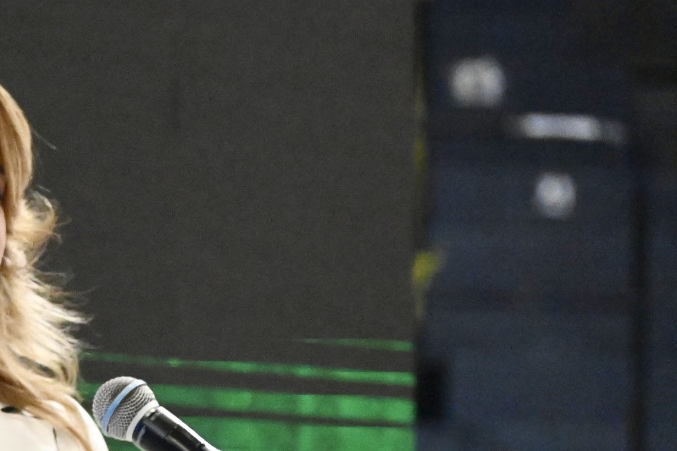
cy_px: 269
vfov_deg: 2.7
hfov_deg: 4.0
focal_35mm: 517
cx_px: 22
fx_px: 9724
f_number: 6.3
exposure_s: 1/160
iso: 12800
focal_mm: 170
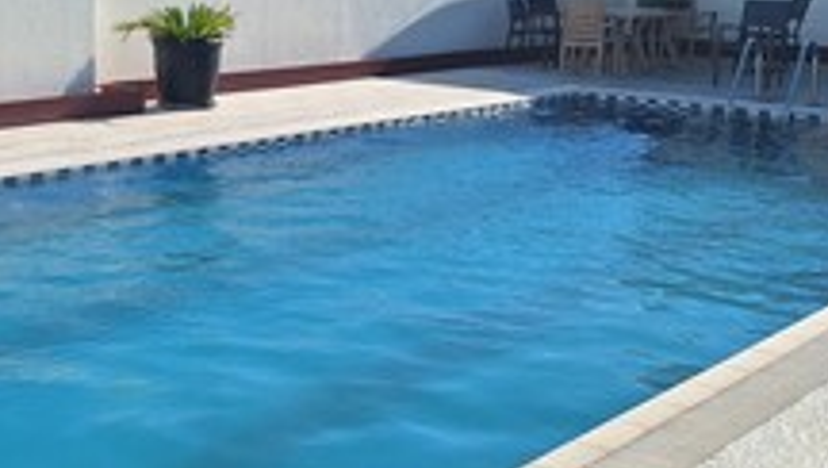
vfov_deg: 22.4
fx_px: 1165
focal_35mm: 53
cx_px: 194
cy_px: 86
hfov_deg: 38.0
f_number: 1.8
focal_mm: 5.54
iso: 40
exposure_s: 1/3356
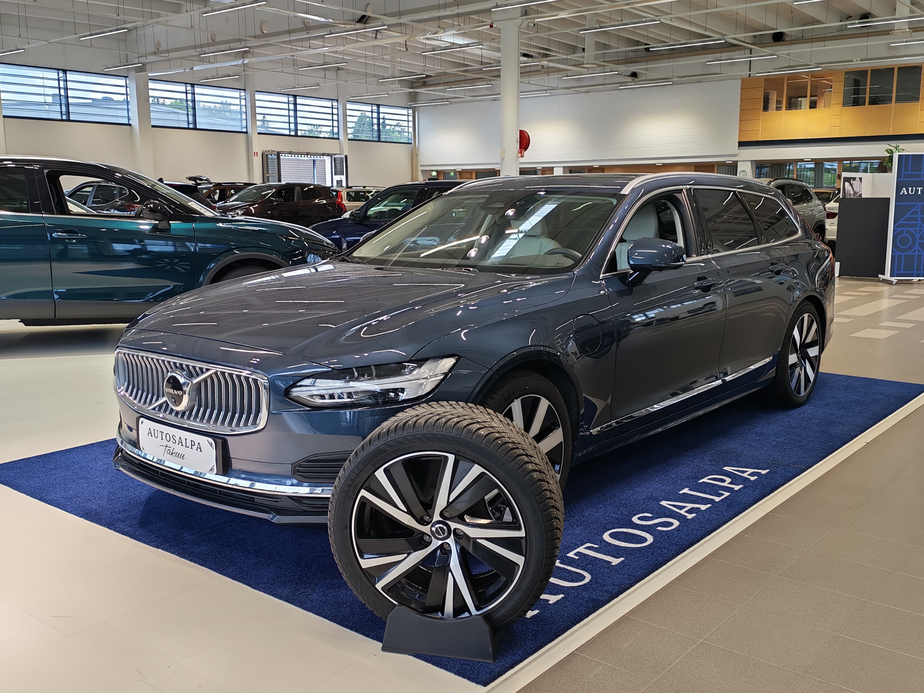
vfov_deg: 40.7
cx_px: 462
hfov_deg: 52.6
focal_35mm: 35
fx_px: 934
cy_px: 346
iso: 92
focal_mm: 6.12
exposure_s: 1/100
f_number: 1.9
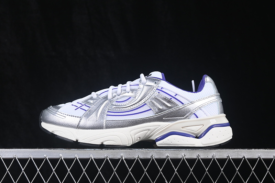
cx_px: 138
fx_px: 573
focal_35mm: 75
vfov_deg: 18.2
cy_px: 92
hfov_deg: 27.0
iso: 160
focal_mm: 50
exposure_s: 1/80
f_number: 8
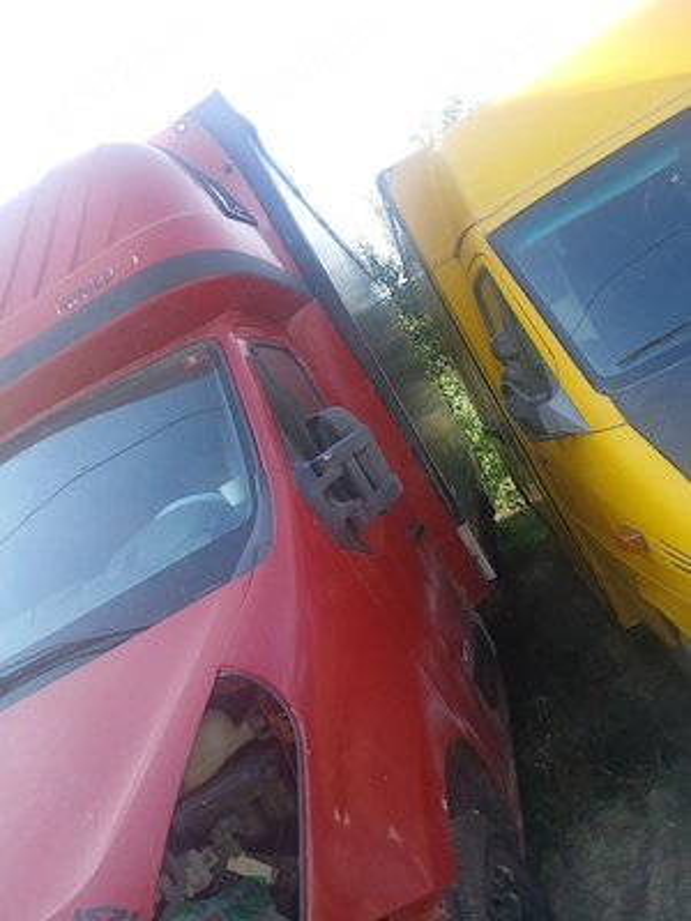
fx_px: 692
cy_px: 460
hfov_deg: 53.1
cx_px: 346
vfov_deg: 67.3
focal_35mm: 26
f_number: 1.8
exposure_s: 1/101
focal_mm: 3.98
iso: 25
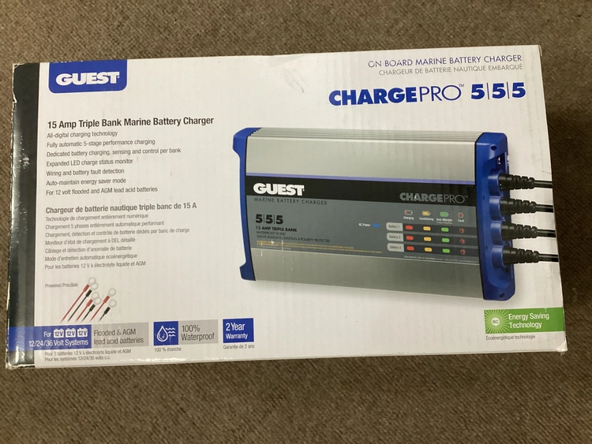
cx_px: 296
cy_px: 222
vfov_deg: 45.5
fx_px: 530
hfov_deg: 58.3
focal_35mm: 31
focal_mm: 3.3
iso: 320
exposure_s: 1/60
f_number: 2.4
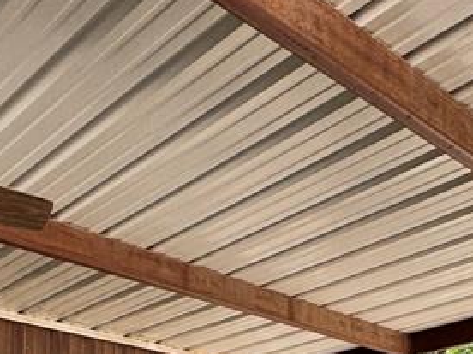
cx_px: 15
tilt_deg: -6.5
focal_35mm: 52
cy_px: 595
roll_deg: -2.1
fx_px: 711
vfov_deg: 21.2
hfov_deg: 34.0
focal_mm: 2.22
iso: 50
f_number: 2.2
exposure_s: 1/99
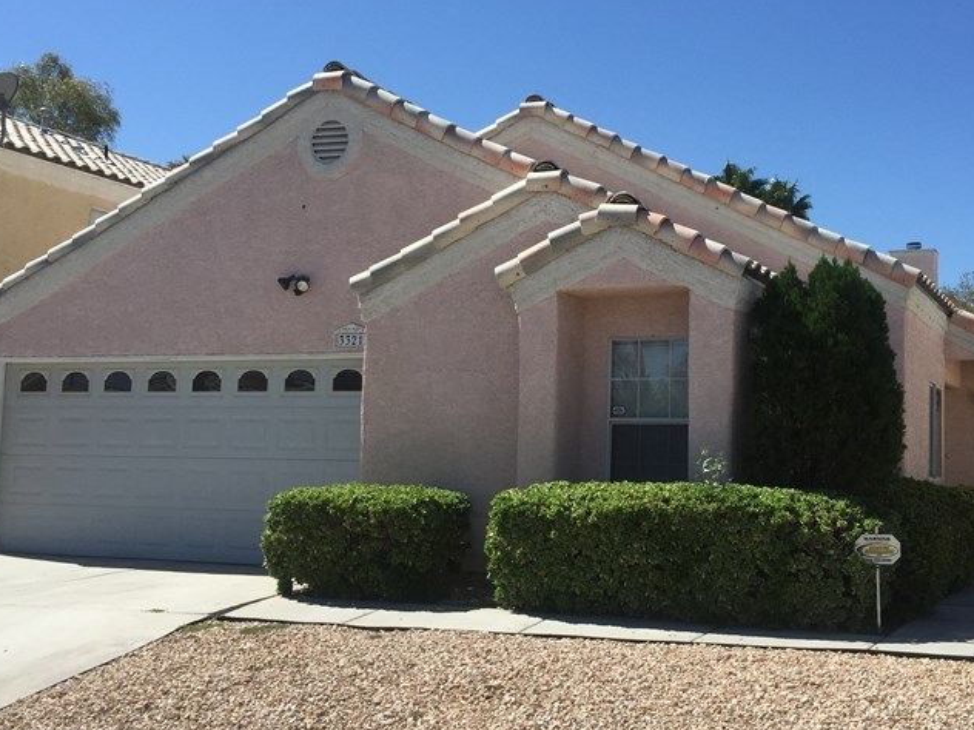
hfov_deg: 40.2
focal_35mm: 47
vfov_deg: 30.9
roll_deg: -3.0
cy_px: 379
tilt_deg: +5.8
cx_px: 595
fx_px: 1322
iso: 32
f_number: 2.2
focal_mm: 4.15
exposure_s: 1/2475
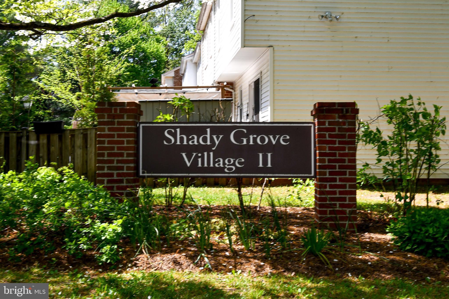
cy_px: 150
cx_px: 224
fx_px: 412
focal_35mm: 33
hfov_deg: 57.2
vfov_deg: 40.0
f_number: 7.1
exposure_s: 1/200
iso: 100
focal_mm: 22
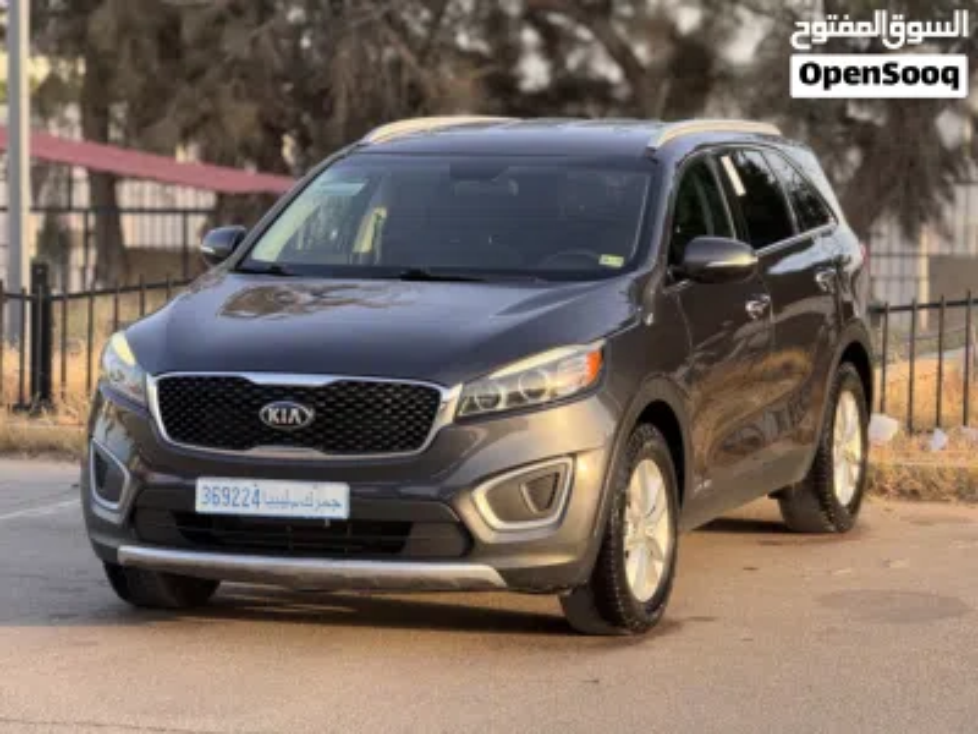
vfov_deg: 12.3
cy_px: 367
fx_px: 3390
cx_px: 489
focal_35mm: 120
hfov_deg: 16.4
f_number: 2.8
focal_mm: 15.66
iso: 50
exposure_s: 1/111
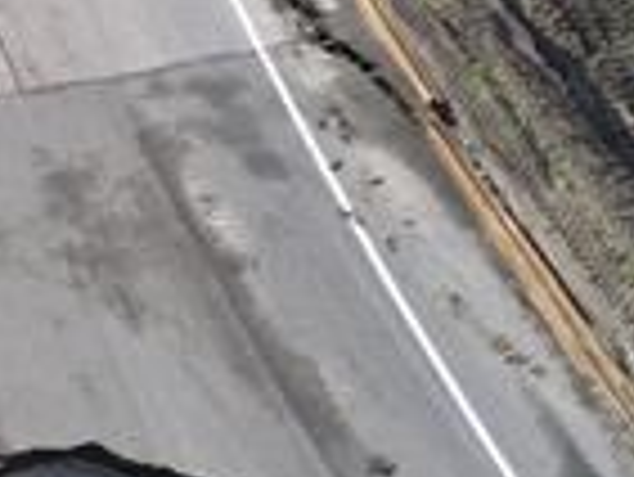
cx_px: -54
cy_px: 86
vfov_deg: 13.9
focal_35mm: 106
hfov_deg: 17.9
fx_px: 1943
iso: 103
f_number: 2.4
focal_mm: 4
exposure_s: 1/480
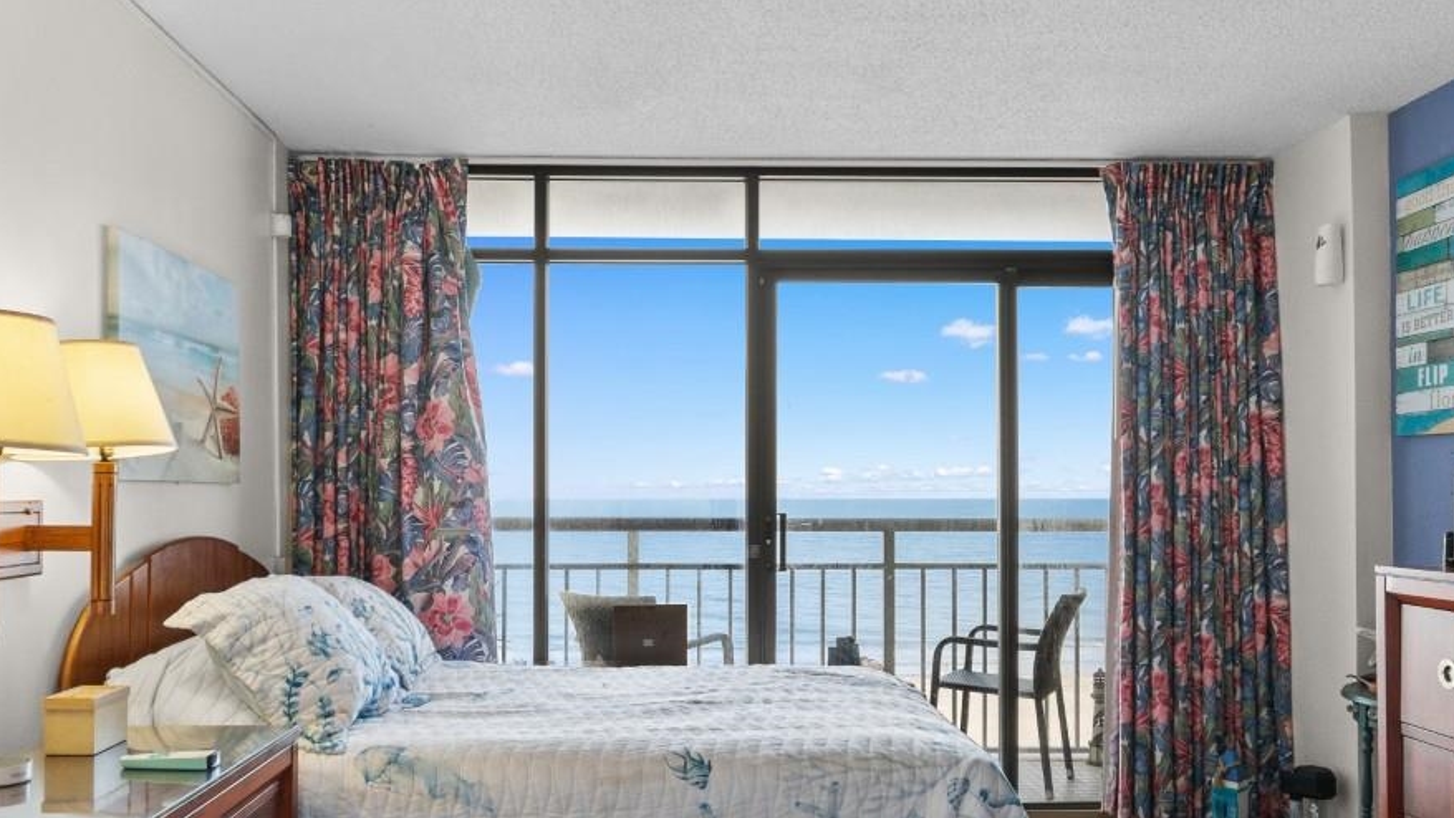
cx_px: 672
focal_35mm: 29
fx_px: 1118
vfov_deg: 40.1
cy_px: 469
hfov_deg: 66.0
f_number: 4.5
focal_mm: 10
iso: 100
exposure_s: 1/50
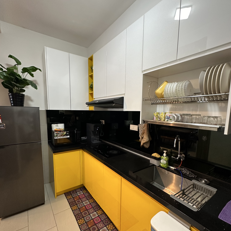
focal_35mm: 17
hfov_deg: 84.0
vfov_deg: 83.7
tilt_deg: -6.6
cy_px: 127
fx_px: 128
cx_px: 116
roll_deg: -1.3
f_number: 2.2
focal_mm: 2.22
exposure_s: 1/50
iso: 200
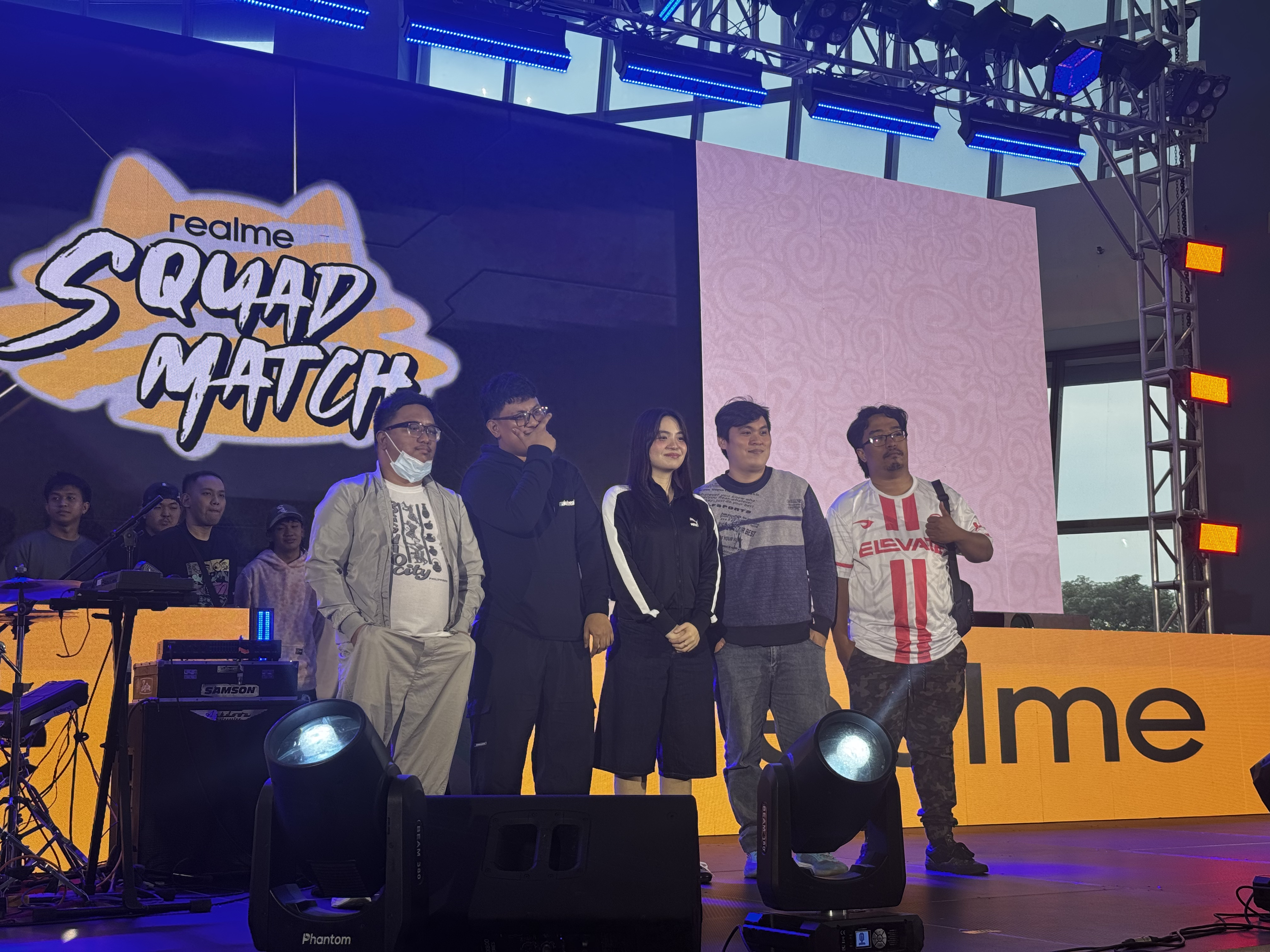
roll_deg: +1.5
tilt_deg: +7.9
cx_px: 635
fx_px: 1761
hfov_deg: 39.7
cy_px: 476
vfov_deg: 30.3
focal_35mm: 48
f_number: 1.78
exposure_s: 1/183
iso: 50
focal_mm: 6.76
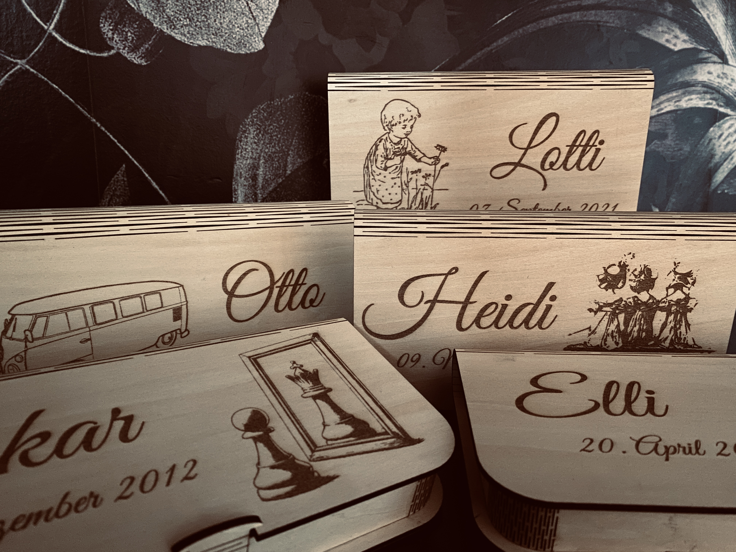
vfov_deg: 53.1
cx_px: 368
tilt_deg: -11.3
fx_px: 553
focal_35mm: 26
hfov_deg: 67.3
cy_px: 276
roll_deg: -0.8
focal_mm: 4.25
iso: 500
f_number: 1.8
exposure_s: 1/10
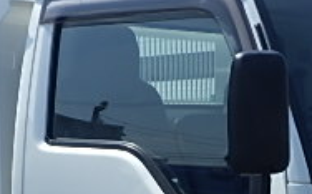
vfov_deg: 10.3
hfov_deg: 17.0
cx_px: 171
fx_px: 1045
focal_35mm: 123
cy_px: 277
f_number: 4.6
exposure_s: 1/800
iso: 125
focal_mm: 6.1
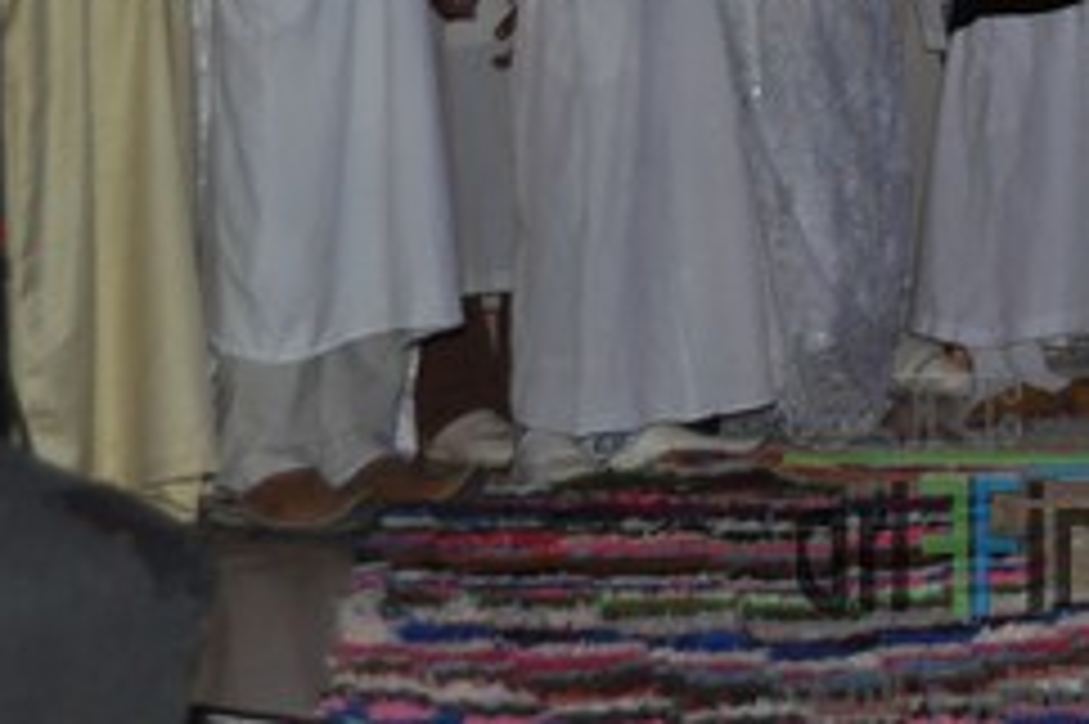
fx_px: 3839
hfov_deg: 15.9
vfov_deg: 10.5
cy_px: -227
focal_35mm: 127
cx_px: 1071
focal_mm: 32
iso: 800
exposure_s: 1/60
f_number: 4.5
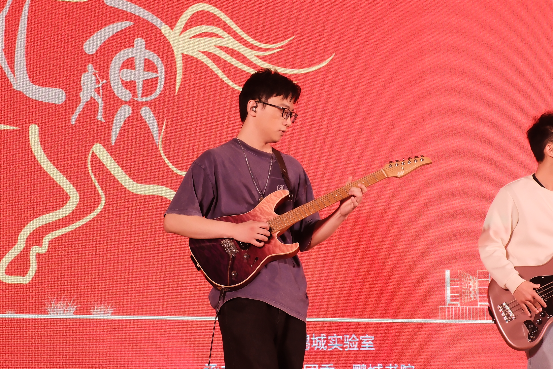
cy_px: 184
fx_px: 1152
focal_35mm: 75
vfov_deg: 18.2
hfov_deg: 27.0
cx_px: 276
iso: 800
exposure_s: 1/125
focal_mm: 50
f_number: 5.6
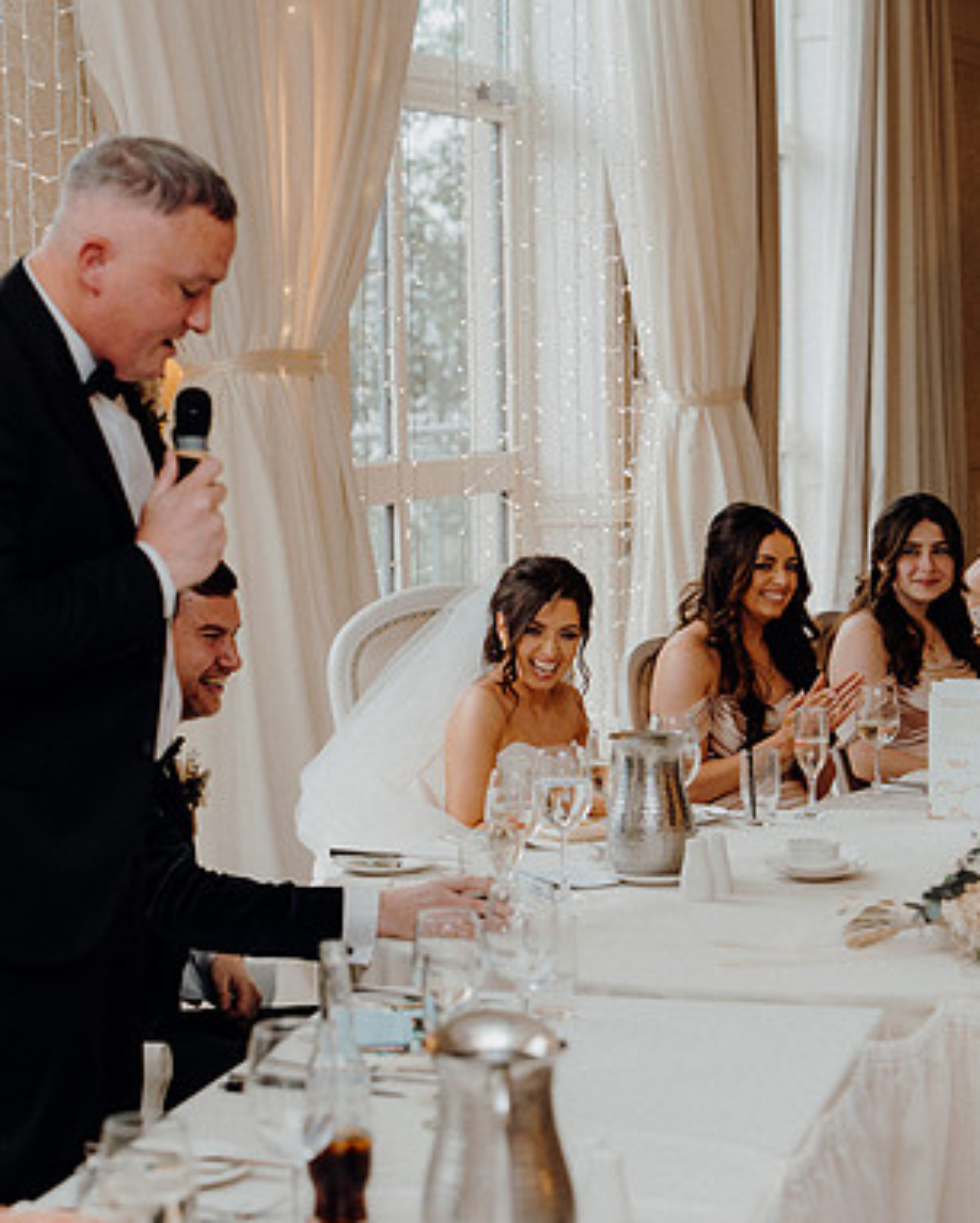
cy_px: 616
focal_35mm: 84
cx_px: 285
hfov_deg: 18.2
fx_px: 3043
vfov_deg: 22.7
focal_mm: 59
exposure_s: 1/160
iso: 640
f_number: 3.5
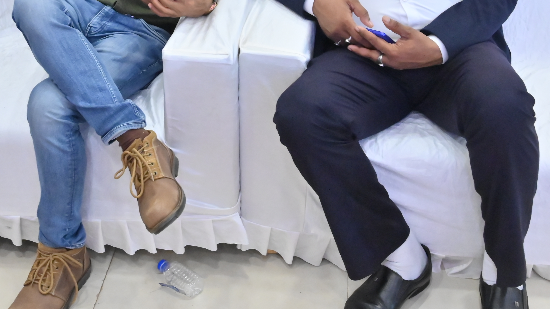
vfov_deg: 18.0
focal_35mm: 64
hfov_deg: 32.7
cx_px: 239
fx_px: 935
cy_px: -50
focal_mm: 29.5
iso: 5000
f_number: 6.3
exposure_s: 1/125
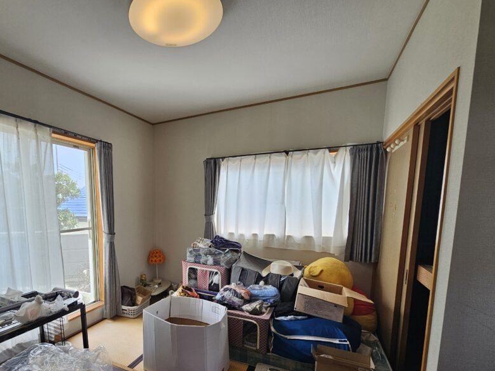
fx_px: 243
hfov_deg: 88.4
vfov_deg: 73.2
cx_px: 173
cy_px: 237
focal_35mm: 17
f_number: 2.2
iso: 50
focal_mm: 2.2
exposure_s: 1/120
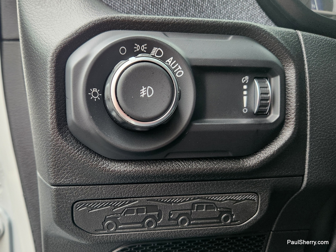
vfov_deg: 58.9
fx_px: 223
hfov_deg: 73.9
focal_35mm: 23
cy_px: 126
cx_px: 168
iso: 1000
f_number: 1.8
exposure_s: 1/120
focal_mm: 5.4
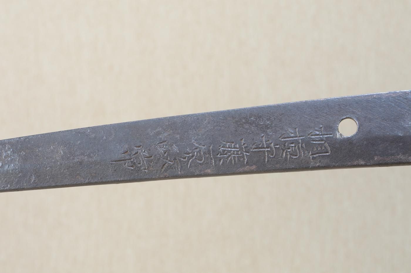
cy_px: 136
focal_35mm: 120
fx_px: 1369
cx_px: 206
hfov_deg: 17.1
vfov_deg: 11.4
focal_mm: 80
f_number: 11
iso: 400
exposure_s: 1/1.6
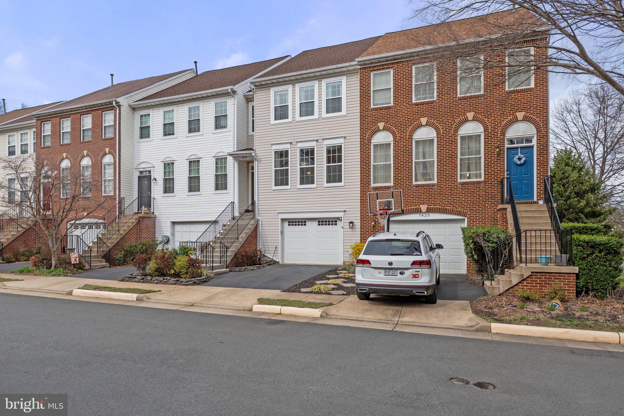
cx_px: 312
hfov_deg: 73.7
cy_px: 208
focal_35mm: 24
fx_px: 416
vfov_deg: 53.1
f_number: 9
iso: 100
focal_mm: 16
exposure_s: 1/200
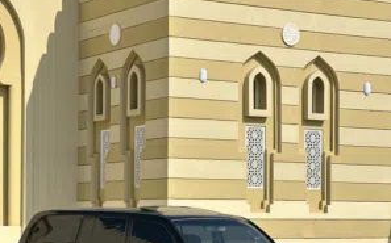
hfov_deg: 19.0
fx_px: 1171
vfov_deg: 11.8
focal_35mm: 110
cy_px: 205
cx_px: 196
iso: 32
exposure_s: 1/1277
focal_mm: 9
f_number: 2.8
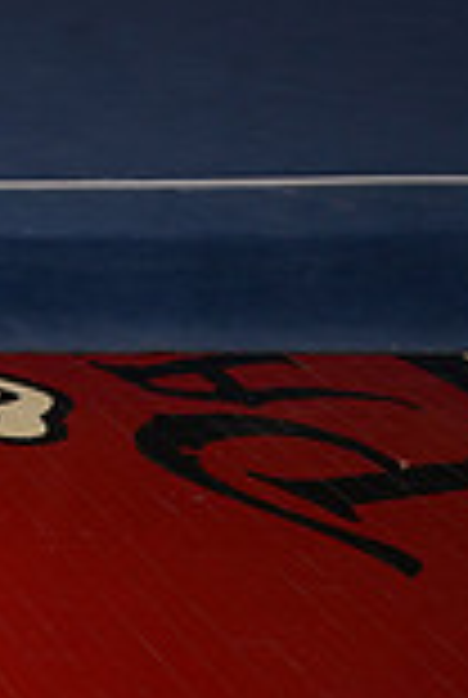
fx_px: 2174
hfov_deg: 10.1
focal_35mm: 112
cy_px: -119
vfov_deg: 17.4
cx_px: -788
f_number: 8
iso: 800
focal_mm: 30
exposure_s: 1/60
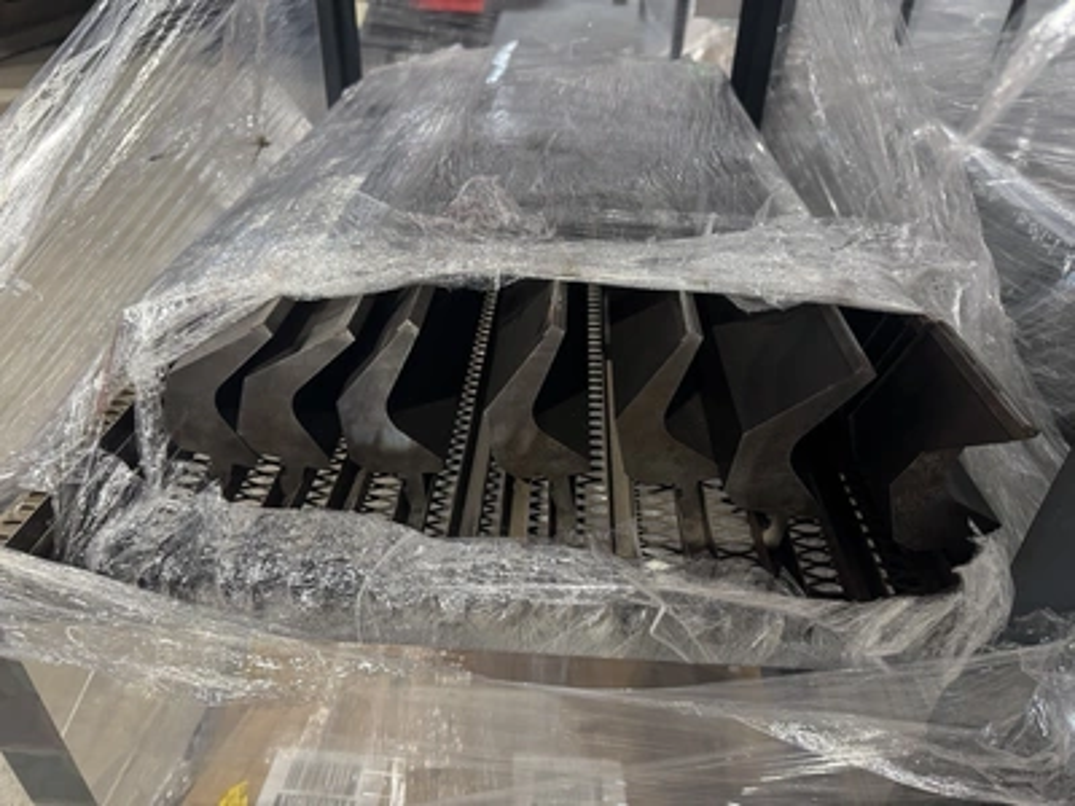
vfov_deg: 56.8
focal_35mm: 24
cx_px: 538
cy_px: 403
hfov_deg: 71.6
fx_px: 745
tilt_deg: -35.8
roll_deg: -3.0
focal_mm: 6.76
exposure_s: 1/60
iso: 320
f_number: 1.78
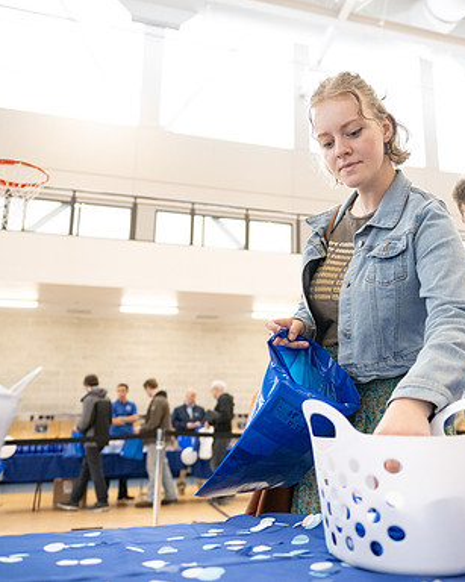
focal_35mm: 34
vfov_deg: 52.9
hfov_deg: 42.2
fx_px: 585
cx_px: 339
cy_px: 290
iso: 2500
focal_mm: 24
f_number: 2.8
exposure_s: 1/320
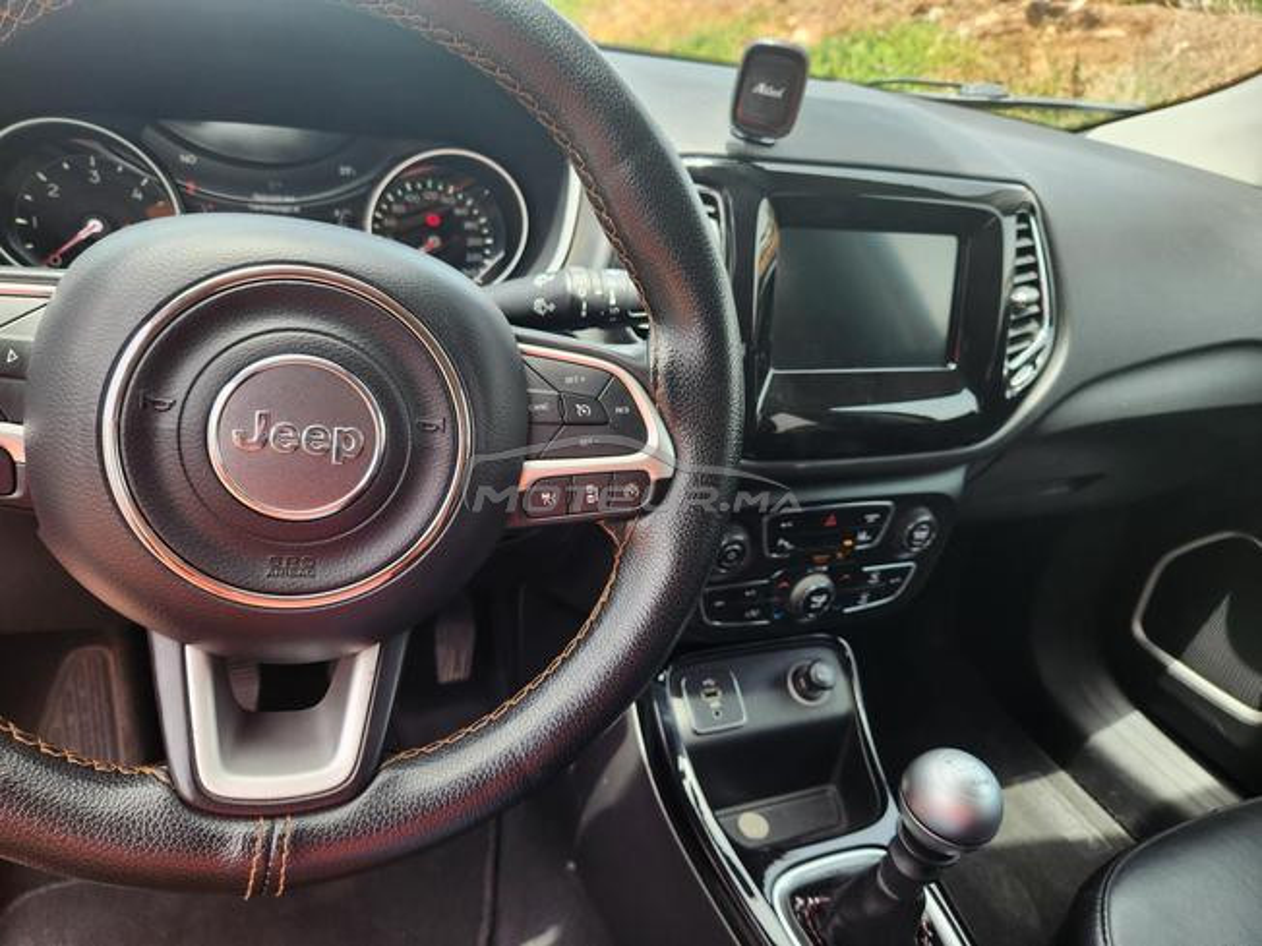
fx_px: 839
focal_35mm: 23
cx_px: 631
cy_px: 473
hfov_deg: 73.9
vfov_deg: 58.9
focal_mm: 5.4
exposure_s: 1/180
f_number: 1.8
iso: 32
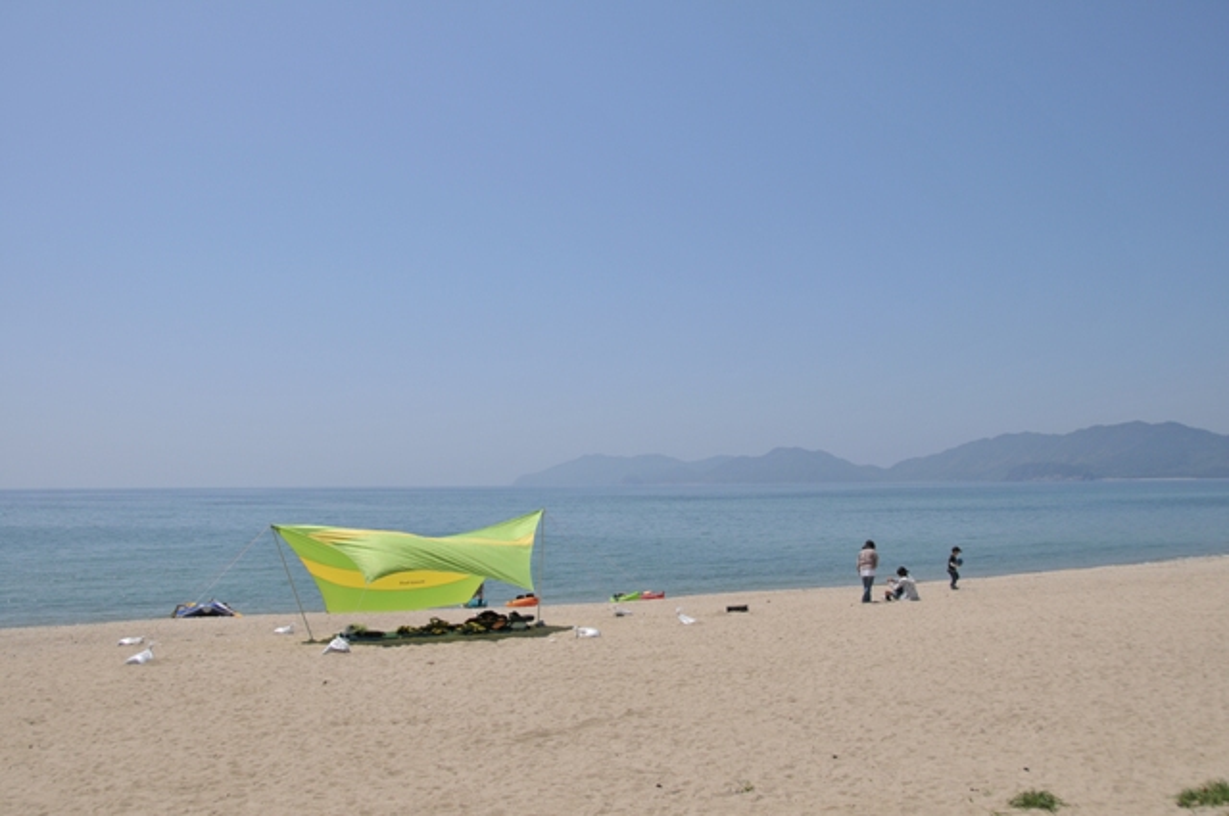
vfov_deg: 43.5
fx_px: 1023
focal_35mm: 30
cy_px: 408
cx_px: 614
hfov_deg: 62.0
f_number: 5.6
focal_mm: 20
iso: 200
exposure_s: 1/2500
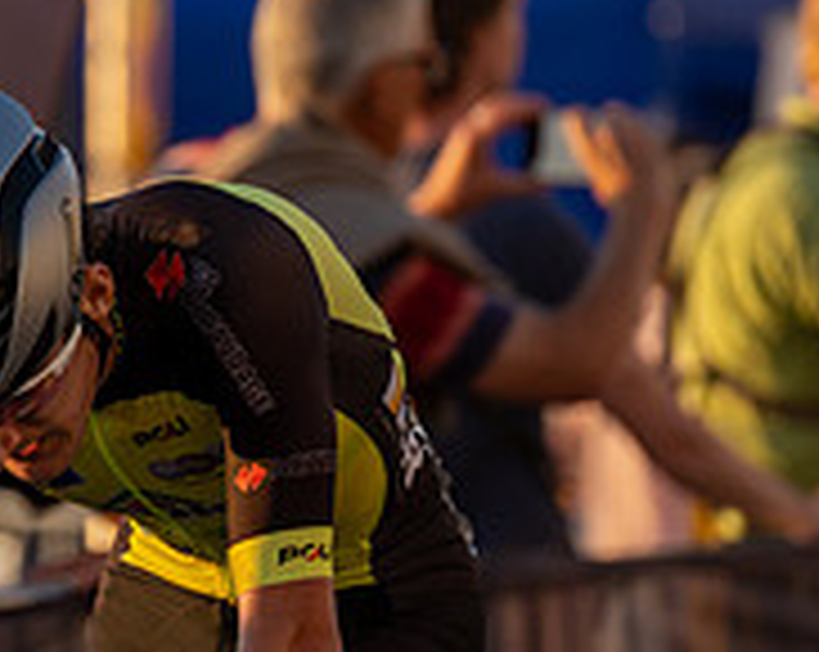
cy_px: 407
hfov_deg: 3.2
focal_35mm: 599
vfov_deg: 2.6
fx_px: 14496
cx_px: -99
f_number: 3.5
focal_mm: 200
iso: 200
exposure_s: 1/1000
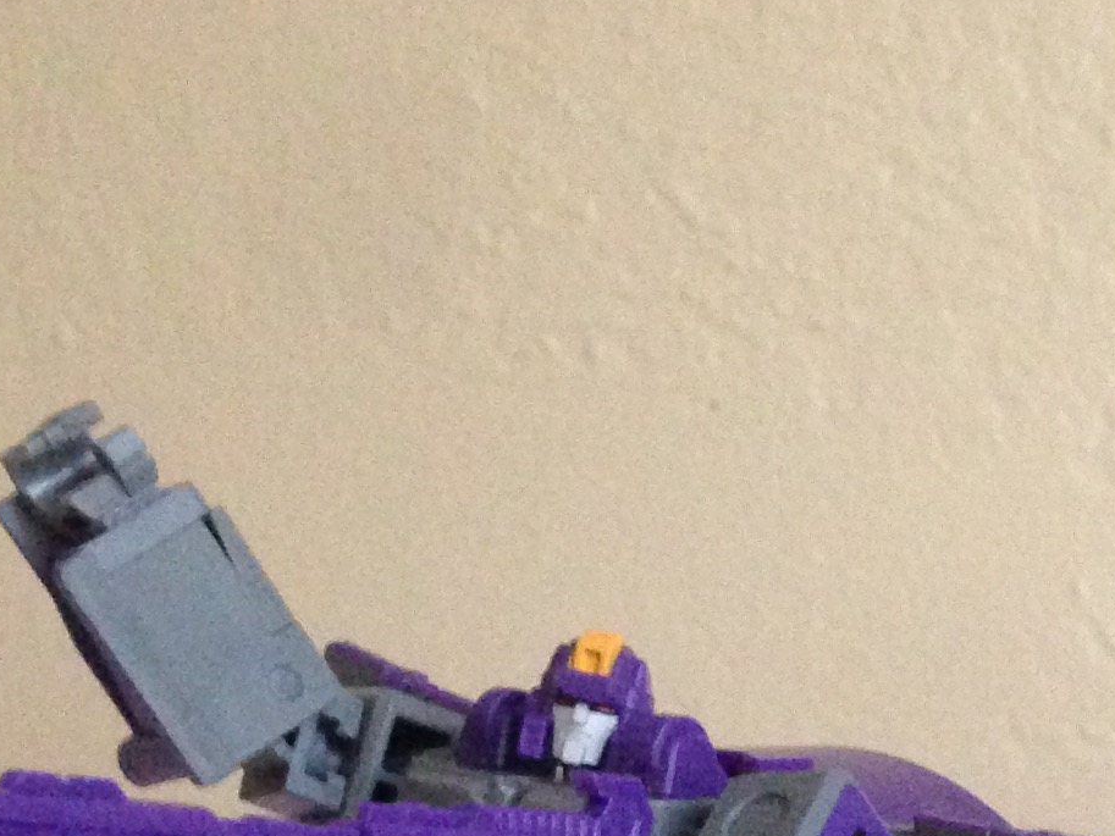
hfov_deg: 15.5
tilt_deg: -8.8
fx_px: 3801
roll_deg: -1.9
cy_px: 1225
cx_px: 1649
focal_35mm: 118
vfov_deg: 12.0
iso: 400
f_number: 2.4
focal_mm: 4.12
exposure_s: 1/15
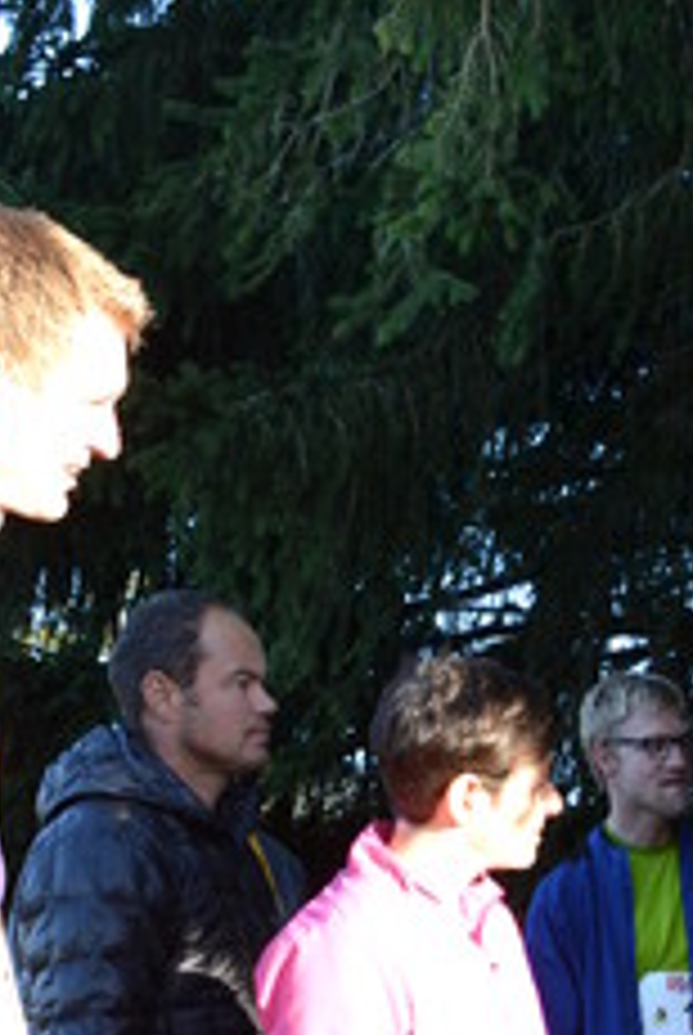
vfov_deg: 22.3
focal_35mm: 88
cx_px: 929
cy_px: 997
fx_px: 2533
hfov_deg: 14.8
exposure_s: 1/125
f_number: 5.6
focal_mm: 18
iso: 320
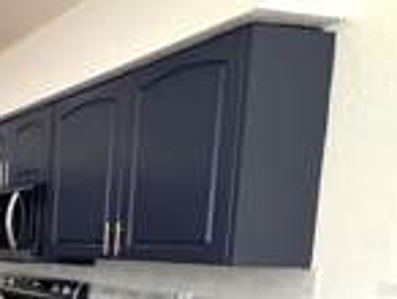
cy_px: 288
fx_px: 528
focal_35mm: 46
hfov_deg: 27.8
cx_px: -198
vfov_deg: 29.8
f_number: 2.2
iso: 320
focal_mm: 2.22
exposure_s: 1/120
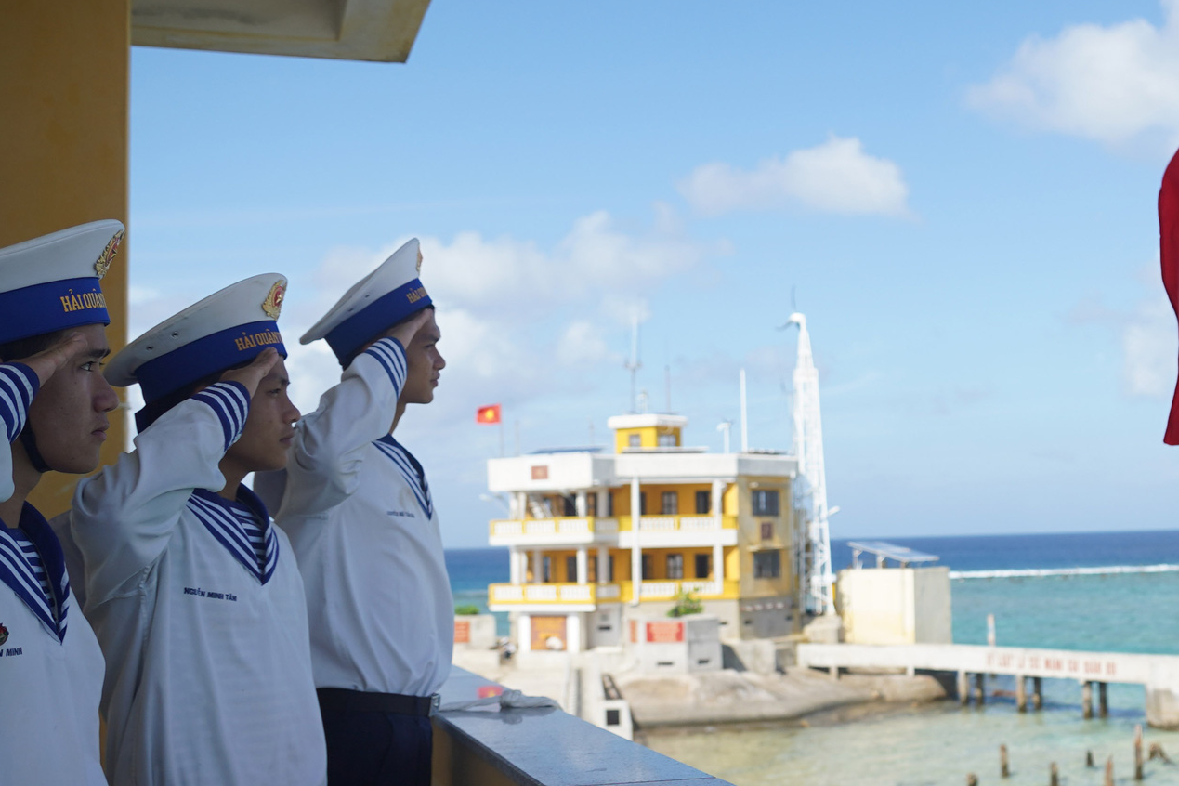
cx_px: 851
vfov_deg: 26.0
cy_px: 409
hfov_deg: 37.5
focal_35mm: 52
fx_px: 1703
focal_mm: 22
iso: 100
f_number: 2.8
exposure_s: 1/1000
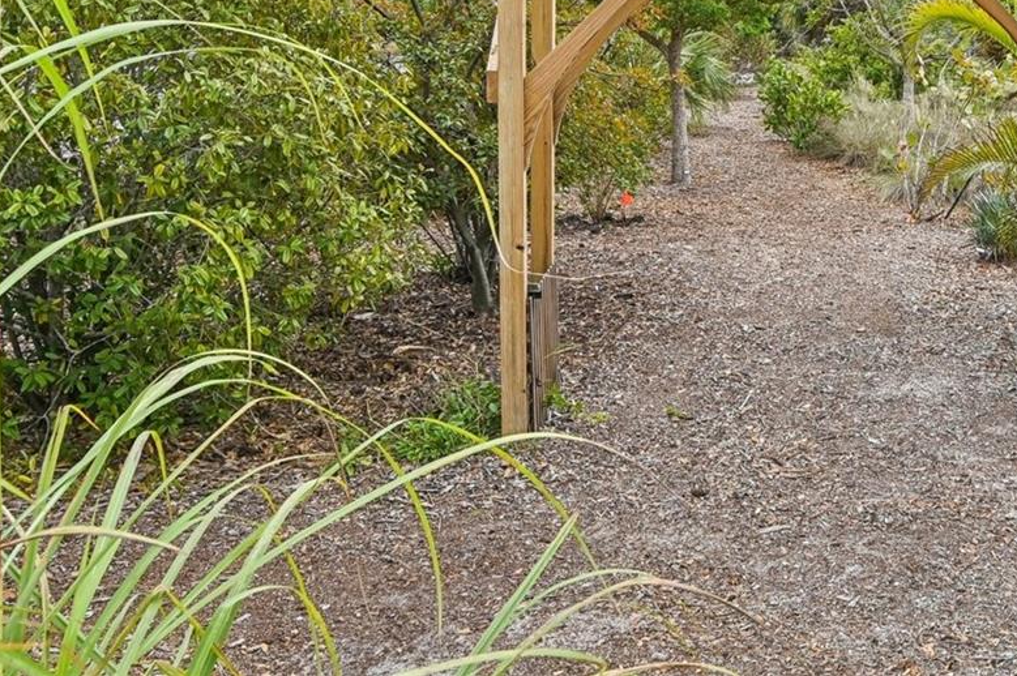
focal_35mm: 39
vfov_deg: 31.3
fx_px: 1101
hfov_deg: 46.7
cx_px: 826
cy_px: -16
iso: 400
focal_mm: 19
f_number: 8
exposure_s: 1/400
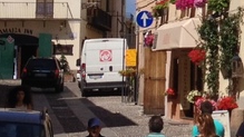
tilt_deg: +5.2
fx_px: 1352
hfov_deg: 10.0
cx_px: 361
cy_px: -77
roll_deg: +0.6
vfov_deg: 5.7
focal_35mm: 209
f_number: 2.4
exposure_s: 1/2404
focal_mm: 4.28
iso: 50
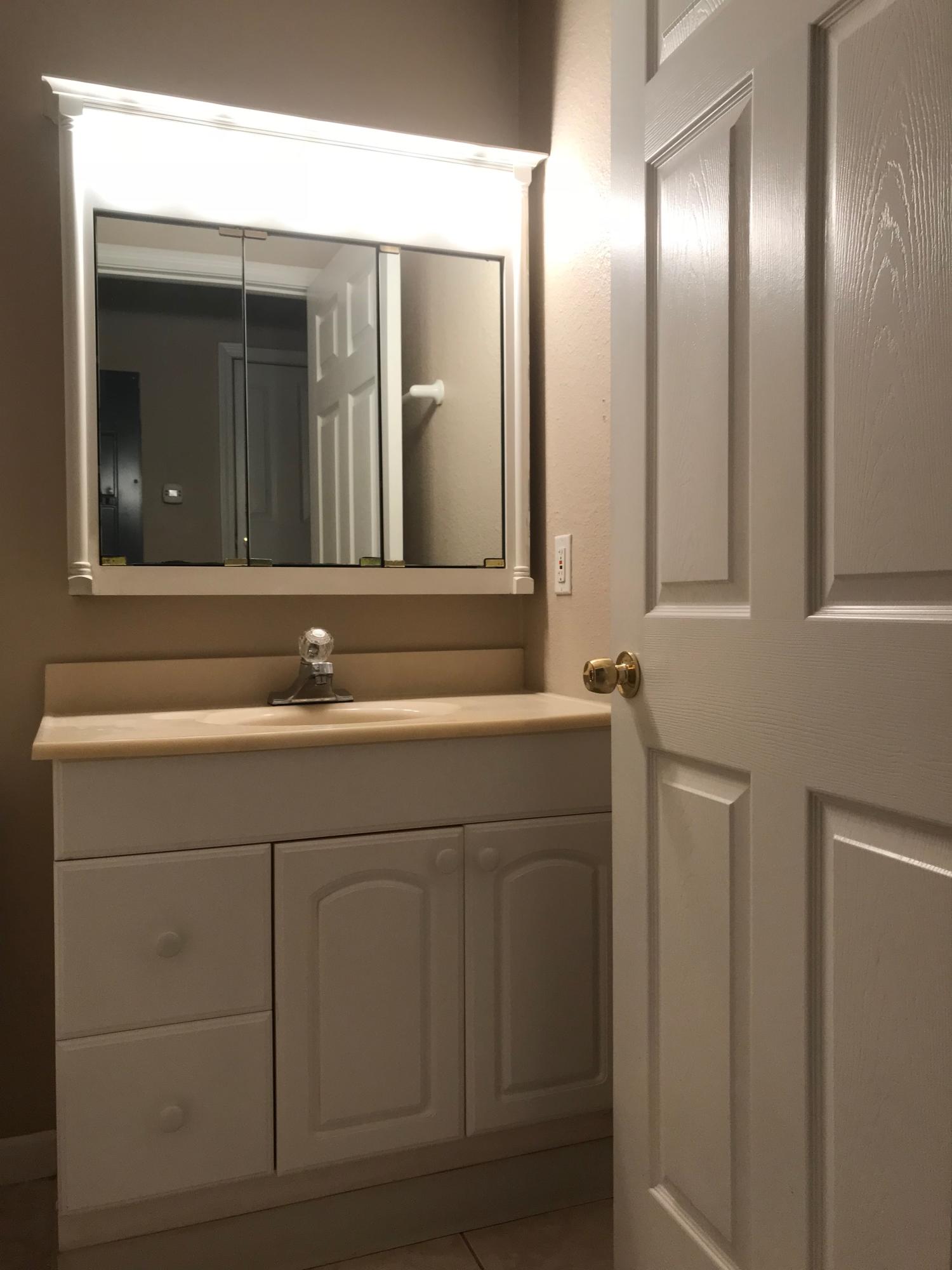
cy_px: 635
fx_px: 1027
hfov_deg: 49.7
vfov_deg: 63.4
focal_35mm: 28
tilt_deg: -1.4
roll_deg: +0.2
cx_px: 476
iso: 40
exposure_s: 1/120
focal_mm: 3.99
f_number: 1.8
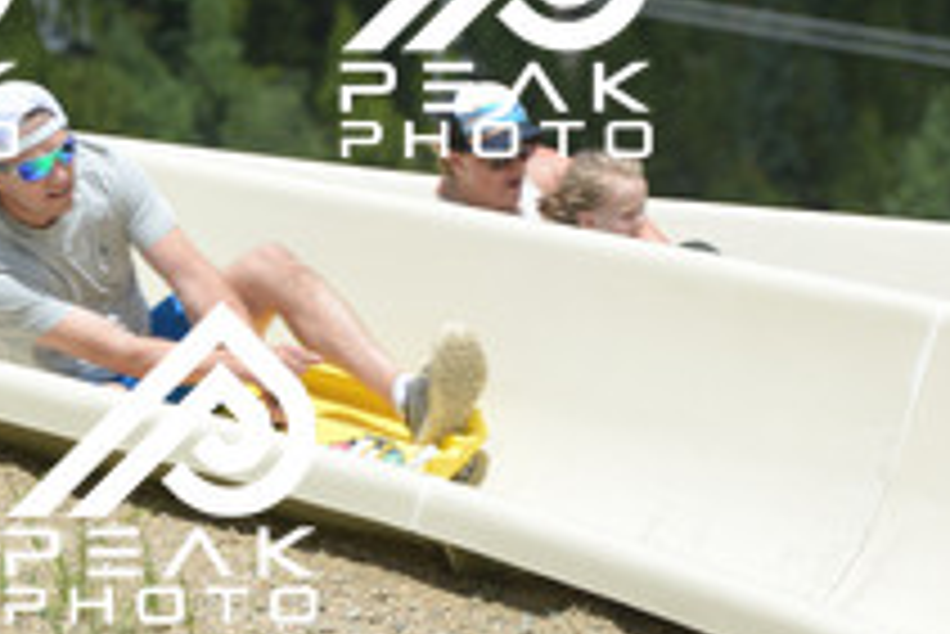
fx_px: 9744
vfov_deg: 3.7
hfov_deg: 5.6
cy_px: 434
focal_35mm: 369
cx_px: 180
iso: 180
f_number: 6.3
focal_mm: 195
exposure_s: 1/640
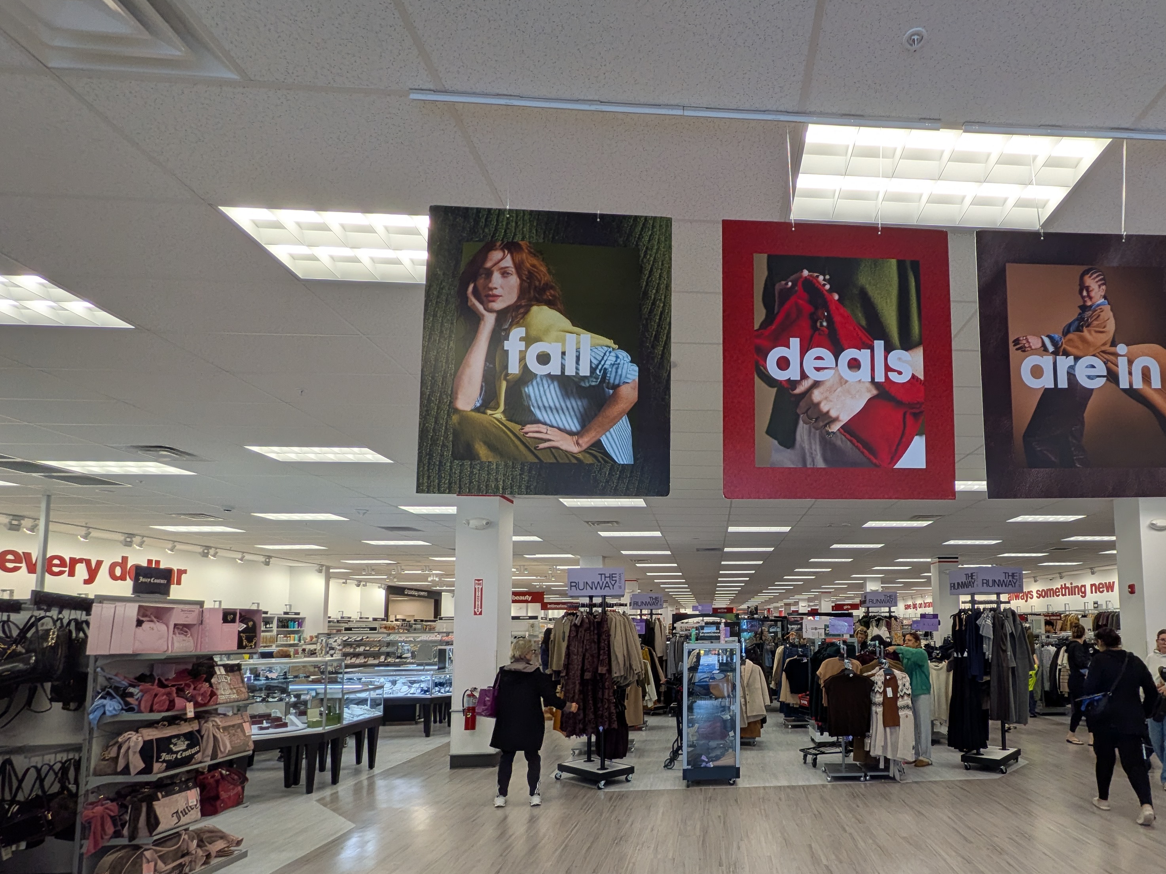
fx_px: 640
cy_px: 585
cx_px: 760
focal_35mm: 19
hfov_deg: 82.3
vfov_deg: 66.8
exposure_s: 1/120
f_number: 2.2
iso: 57
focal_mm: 1.85
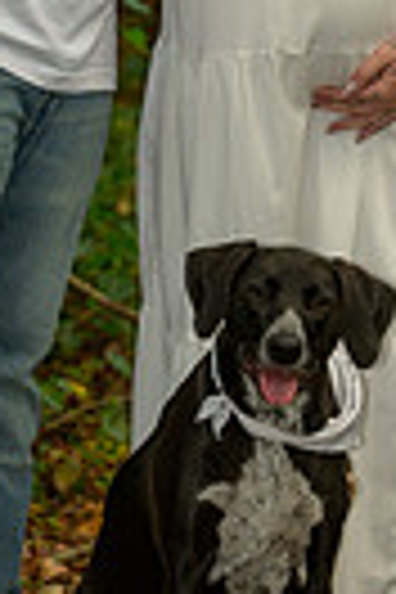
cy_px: 72
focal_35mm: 359
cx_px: 216
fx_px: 5923
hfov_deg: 3.8
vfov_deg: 5.7
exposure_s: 1/60
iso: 200
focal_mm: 105
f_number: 3.3
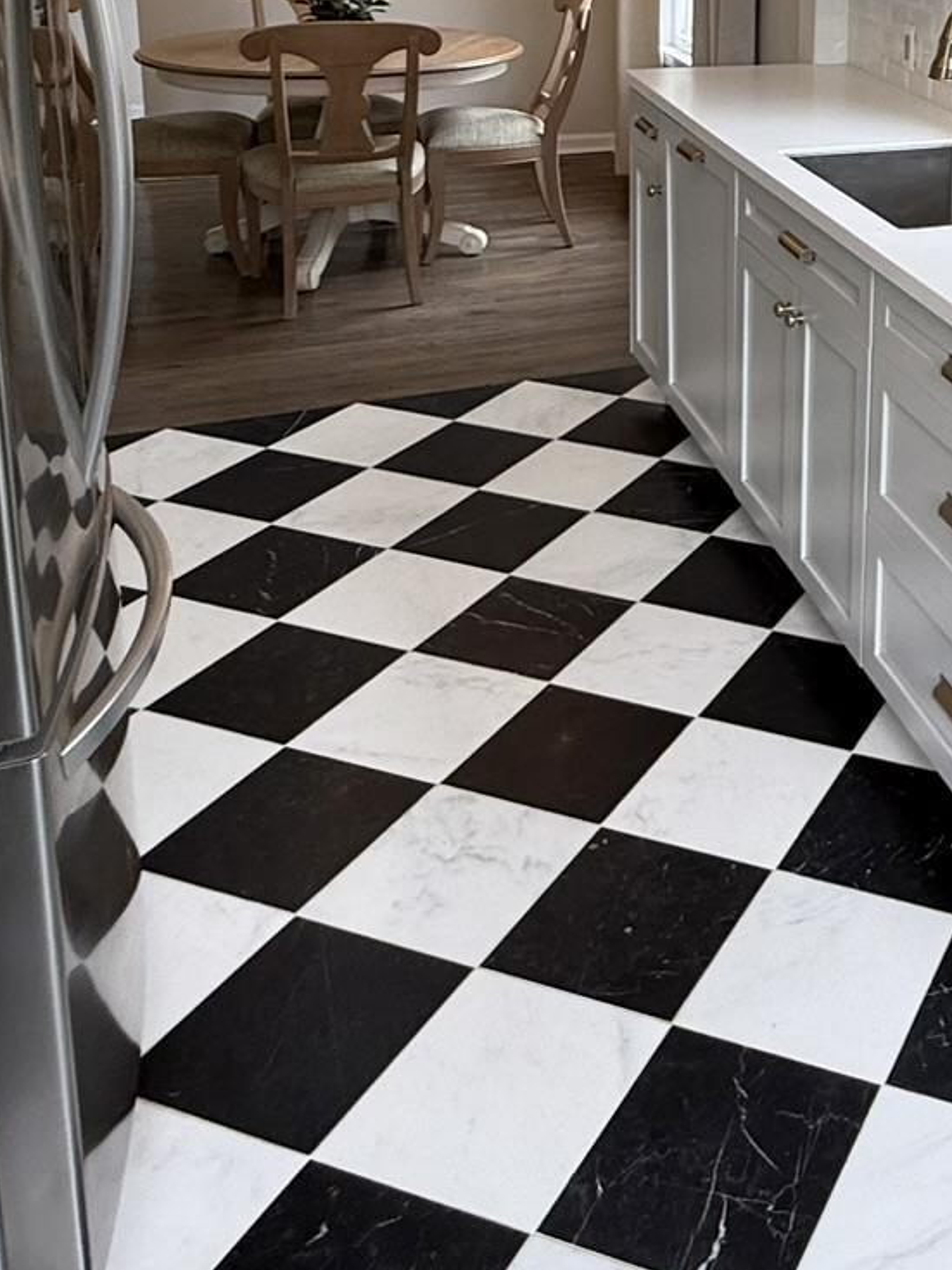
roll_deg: -2.0
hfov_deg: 32.1
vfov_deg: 43.6
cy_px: 123
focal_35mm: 39
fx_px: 1431
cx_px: 1066
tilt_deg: -10.6
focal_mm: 2.22
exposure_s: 1/120
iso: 64
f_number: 2.2
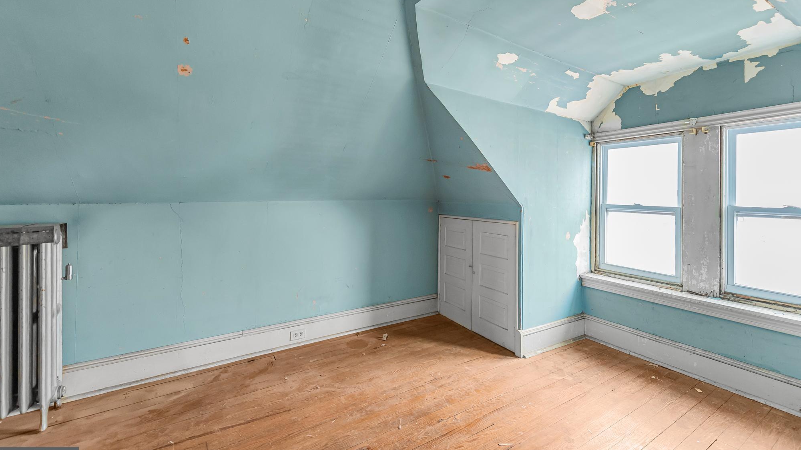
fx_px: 319
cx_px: 401
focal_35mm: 15
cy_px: 203
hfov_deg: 103.0
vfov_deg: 70.3
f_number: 2.8
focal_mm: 14
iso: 900
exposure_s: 1/125
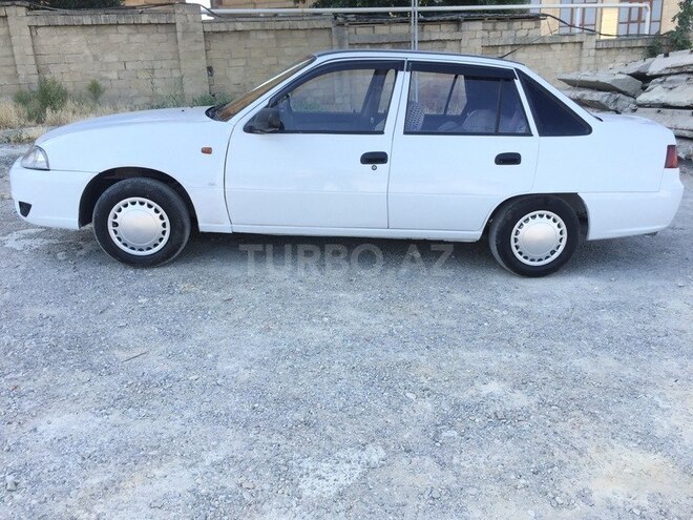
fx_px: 581
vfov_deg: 48.2
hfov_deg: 61.7
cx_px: 346
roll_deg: +2.0
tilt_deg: -17.0
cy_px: 260
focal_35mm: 29
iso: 32
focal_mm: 4.15
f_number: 2.2
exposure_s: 1/514
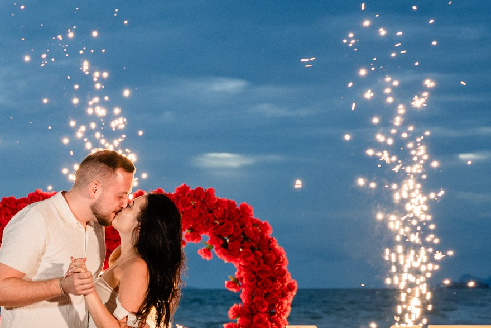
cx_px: -110
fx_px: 1432
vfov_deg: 13.0
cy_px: 255
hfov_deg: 18.4
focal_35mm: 105
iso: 1000
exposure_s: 1/250
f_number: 2.8
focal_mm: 38
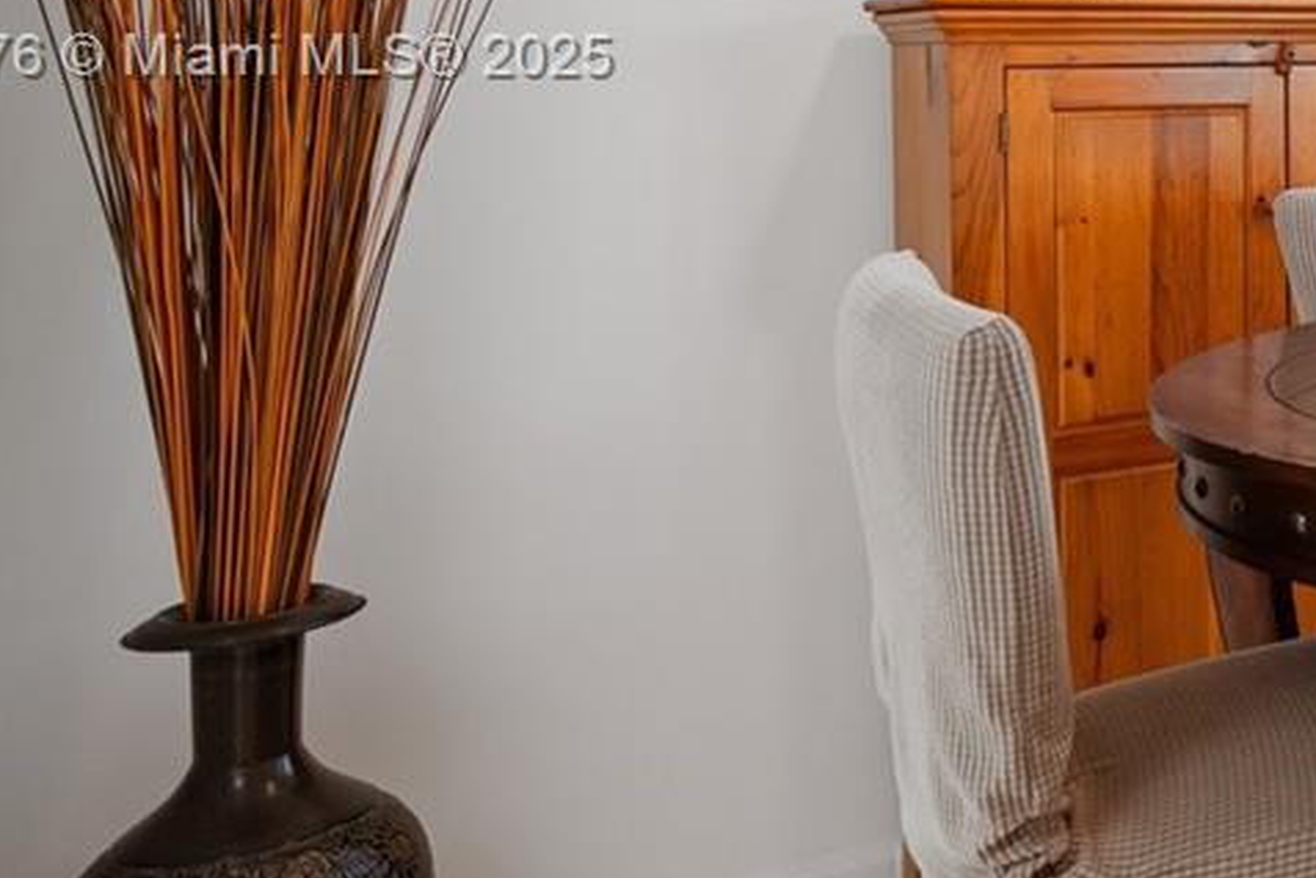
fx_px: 1718
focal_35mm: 47
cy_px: 62
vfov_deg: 27.5
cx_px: 1937
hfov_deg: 28.6
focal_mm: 14
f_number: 2.8
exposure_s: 1/15
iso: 100
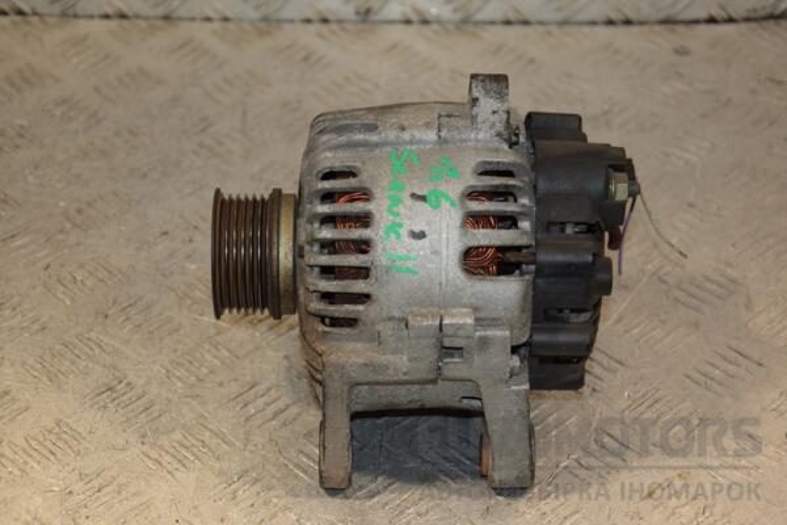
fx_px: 1902
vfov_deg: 15.7
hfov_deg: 23.4
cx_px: 394
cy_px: 262
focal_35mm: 87
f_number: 5
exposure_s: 1/200
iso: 800
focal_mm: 58
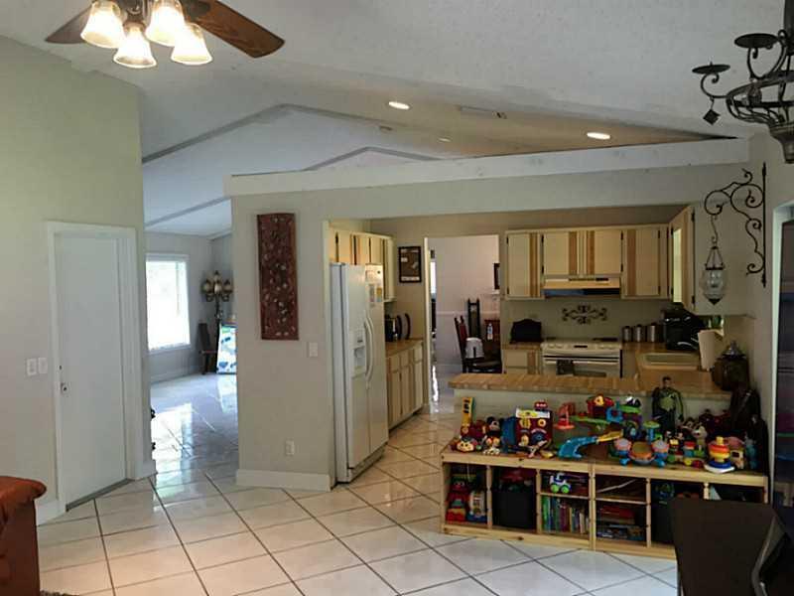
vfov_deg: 48.2
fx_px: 665
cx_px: 397
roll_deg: +0.1
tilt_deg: -1.3
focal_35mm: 29
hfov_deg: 61.7
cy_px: 298
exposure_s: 1/30
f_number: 2.2
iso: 64
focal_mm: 4.15
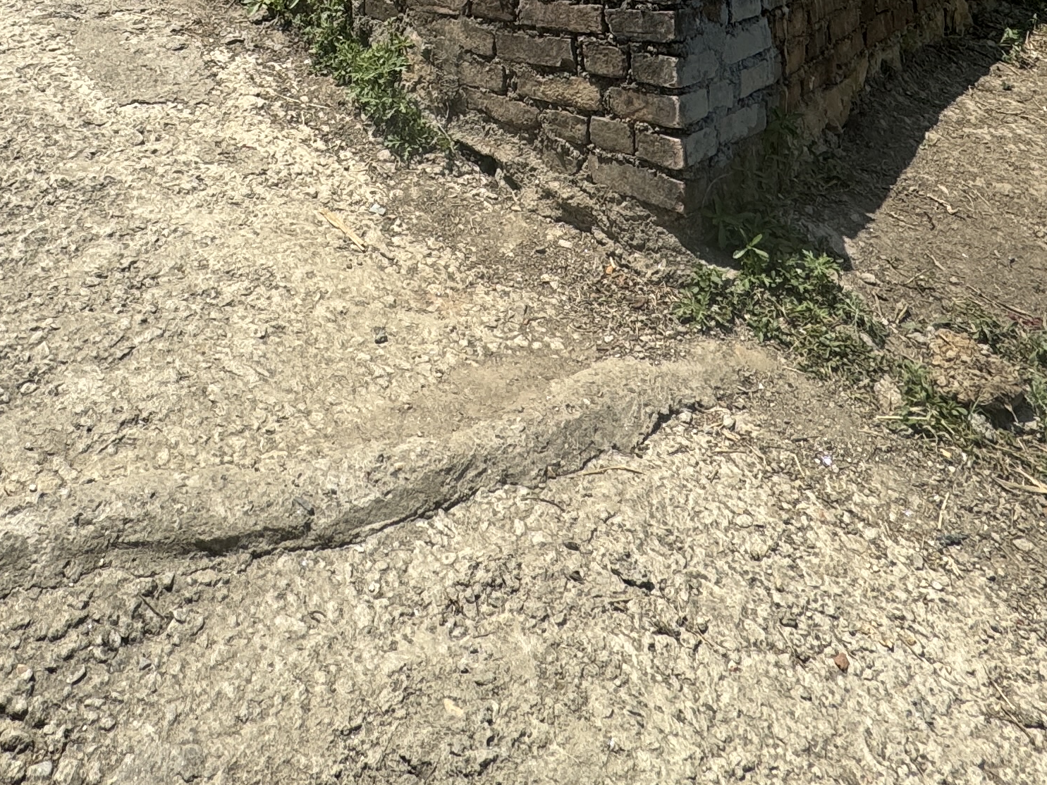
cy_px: -278
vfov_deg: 29.2
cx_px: 365
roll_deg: +2.0
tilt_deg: +6.2
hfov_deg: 48.3
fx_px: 1149
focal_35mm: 38
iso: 50
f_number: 2.2
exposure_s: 1/1672
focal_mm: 2.22
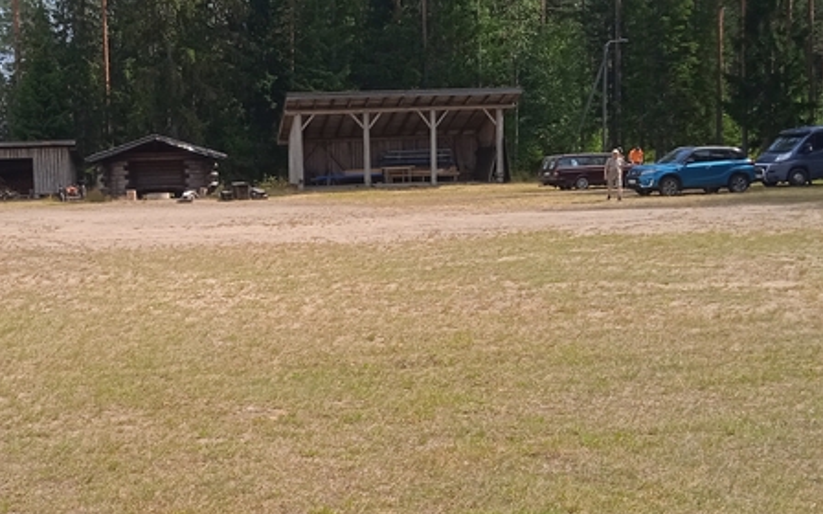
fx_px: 1189
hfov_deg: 37.7
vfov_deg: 24.4
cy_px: 283
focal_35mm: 53
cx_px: 268
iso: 111
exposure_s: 1/840
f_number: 2.2
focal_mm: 3.43
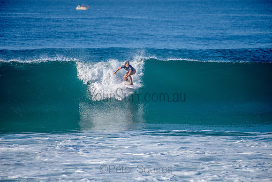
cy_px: 91
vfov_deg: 2.8
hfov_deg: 4.1
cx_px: 136
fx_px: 3778
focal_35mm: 500
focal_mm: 500
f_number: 5.6
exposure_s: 1/1600
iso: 160
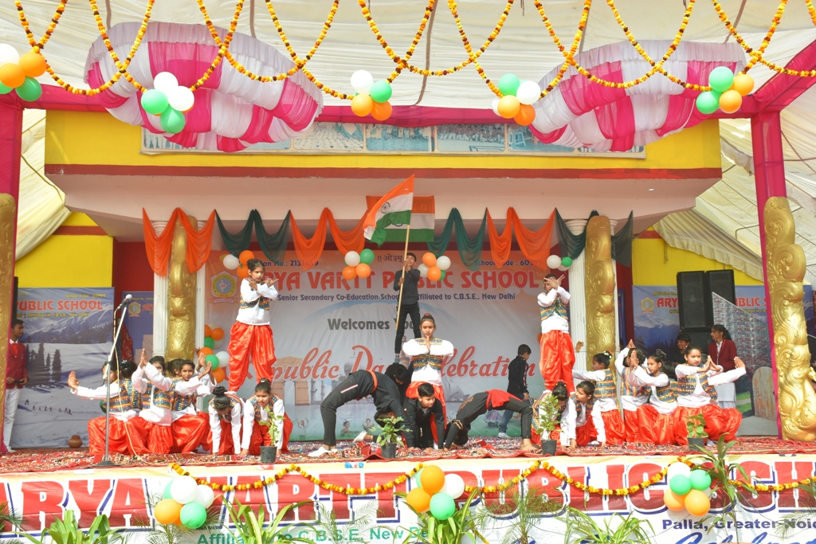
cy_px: 272
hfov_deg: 47.9
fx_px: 918
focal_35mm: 40
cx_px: 408
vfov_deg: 33.0
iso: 160
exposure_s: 1/160
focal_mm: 27
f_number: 8
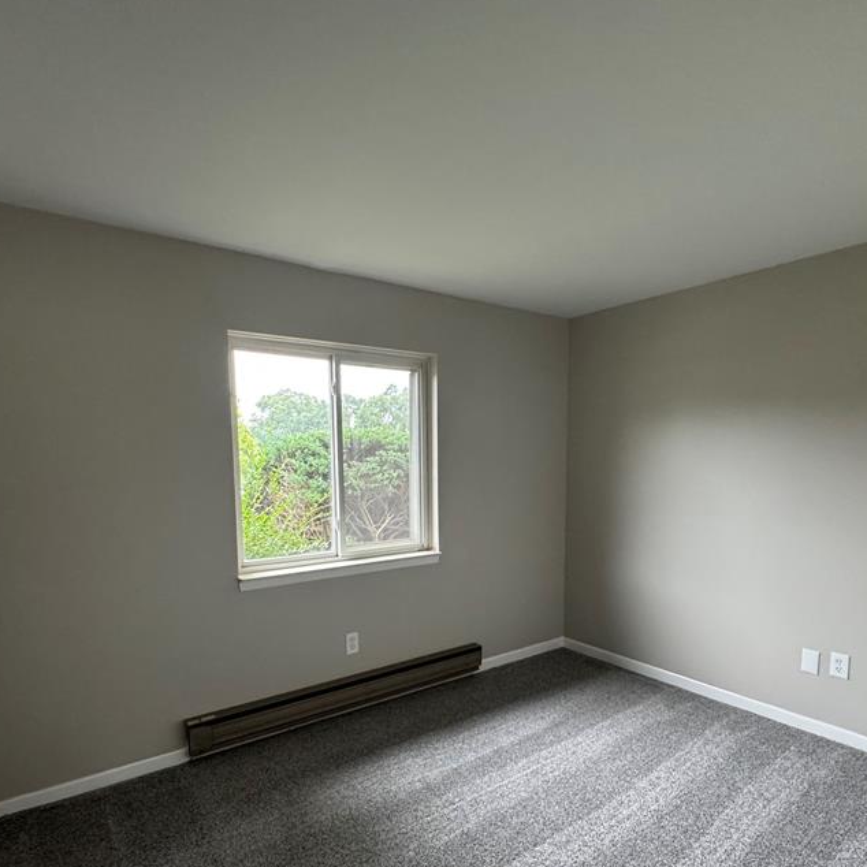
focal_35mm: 20
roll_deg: +0.4
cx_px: 442
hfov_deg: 74.8
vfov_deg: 74.1
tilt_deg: -6.7
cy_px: 516
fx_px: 567
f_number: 2.2
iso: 320
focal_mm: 2.22
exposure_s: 1/120
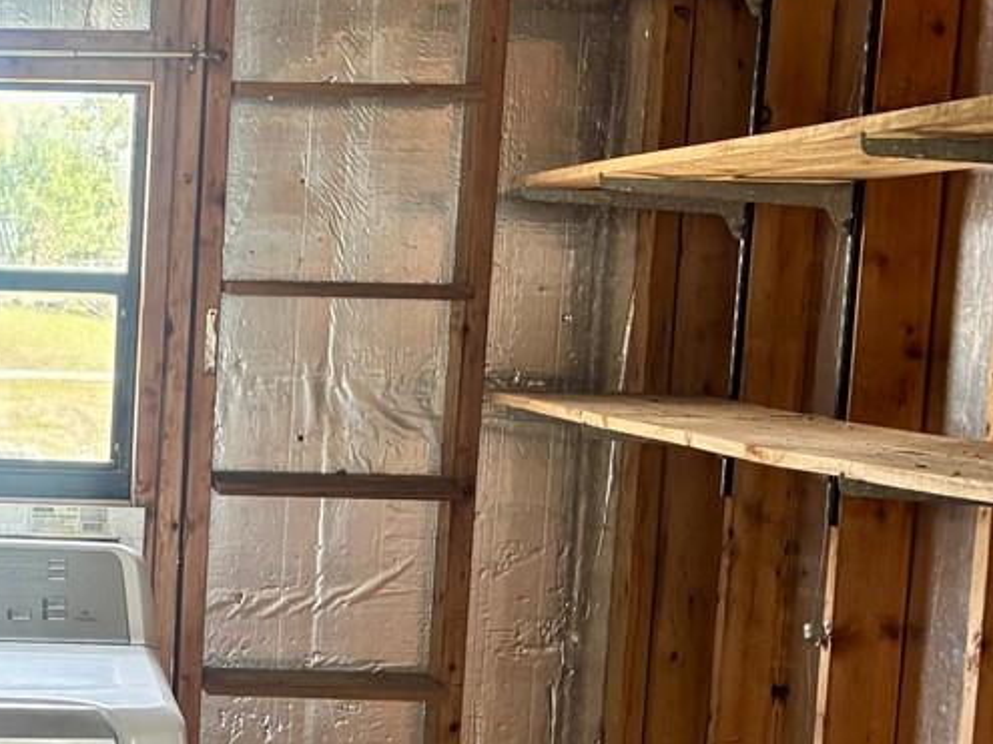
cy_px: 604
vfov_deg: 17.4
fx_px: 2409
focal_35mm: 84
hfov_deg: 21.8
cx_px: -160
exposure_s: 1/85
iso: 125
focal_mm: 5.96
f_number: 1.6
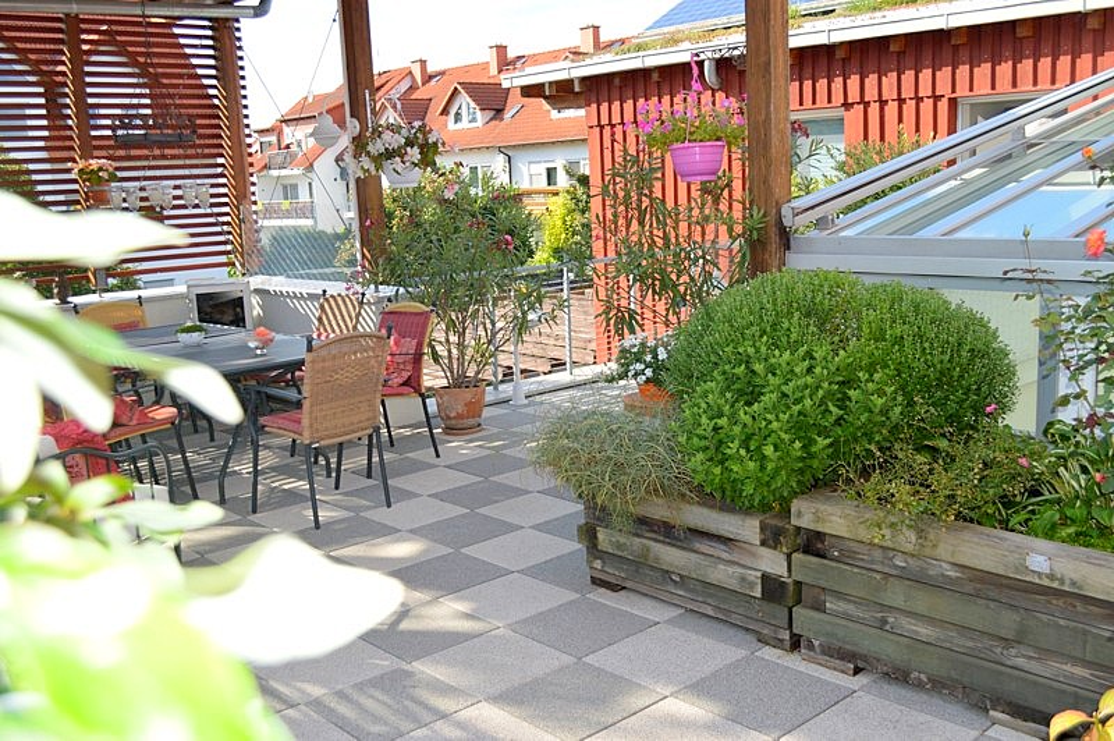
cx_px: 557
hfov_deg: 53.2
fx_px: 1113
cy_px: 370
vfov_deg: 36.8
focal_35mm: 36
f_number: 5.6
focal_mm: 24
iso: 100
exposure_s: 1/200
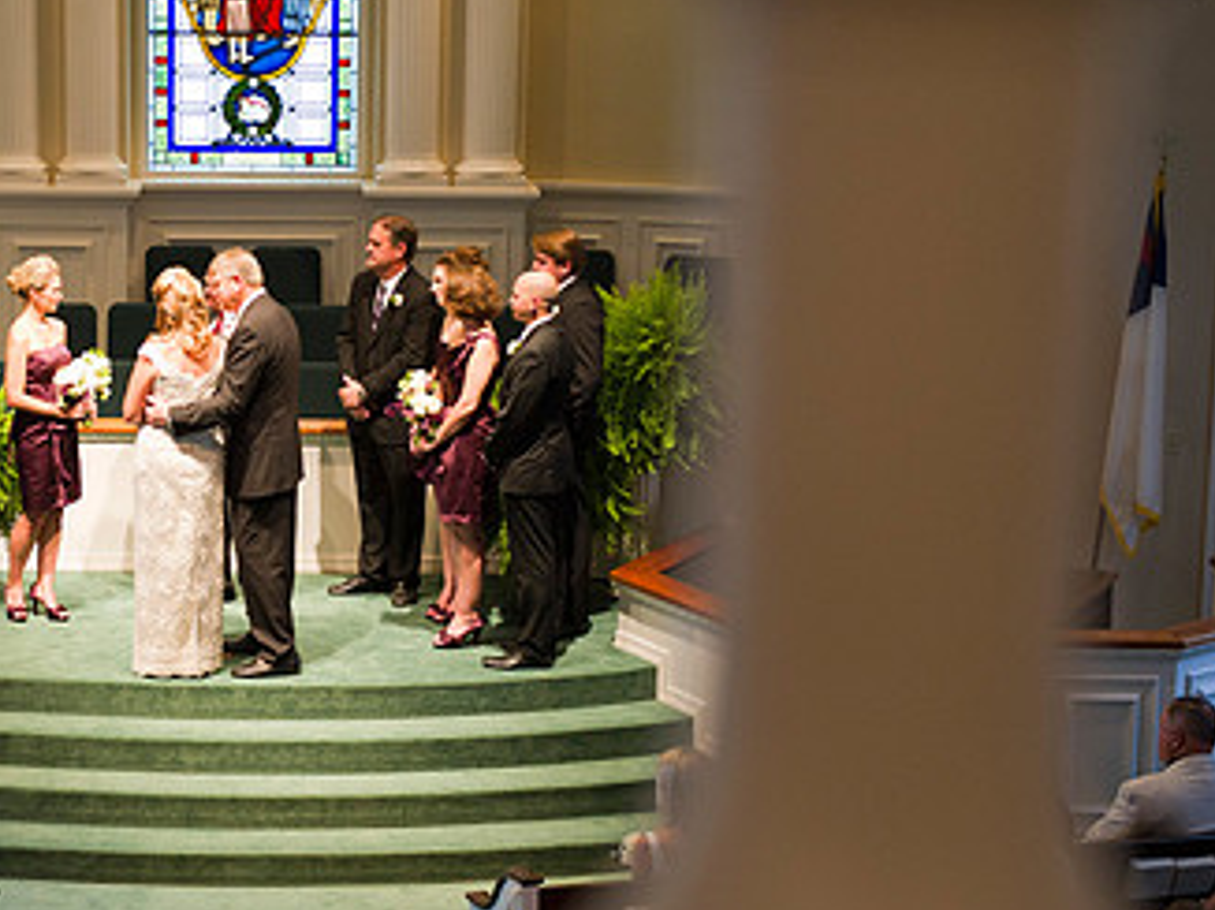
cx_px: 272
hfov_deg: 21.8
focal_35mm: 89
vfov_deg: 16.6
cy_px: 399
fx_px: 3122
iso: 1600
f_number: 2.8
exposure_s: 1/50
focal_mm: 52
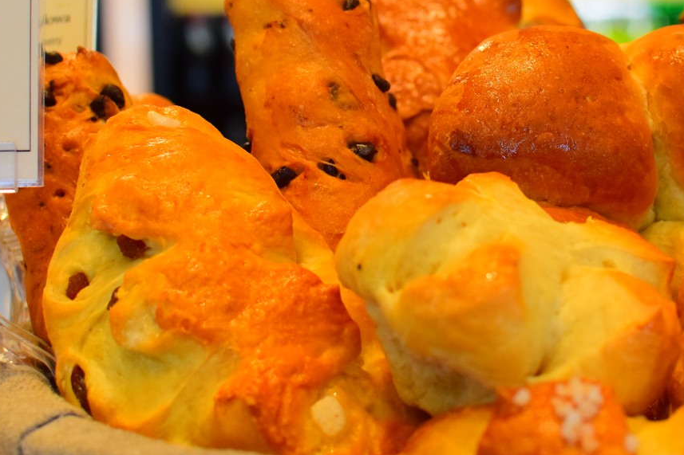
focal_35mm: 92
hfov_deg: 22.0
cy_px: 147
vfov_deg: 14.8
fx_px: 1745
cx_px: 511
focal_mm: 35
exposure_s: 1/100
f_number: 4.5
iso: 900
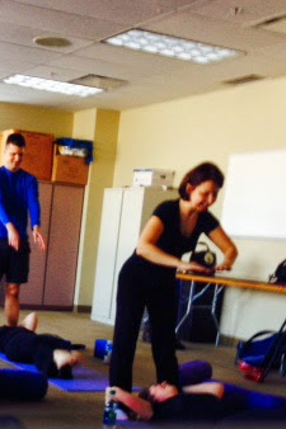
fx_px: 823
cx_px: 10
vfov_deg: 28.4
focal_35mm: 69
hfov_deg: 19.2
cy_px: 368
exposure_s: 1/20
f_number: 2.4
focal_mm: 4.28
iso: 64
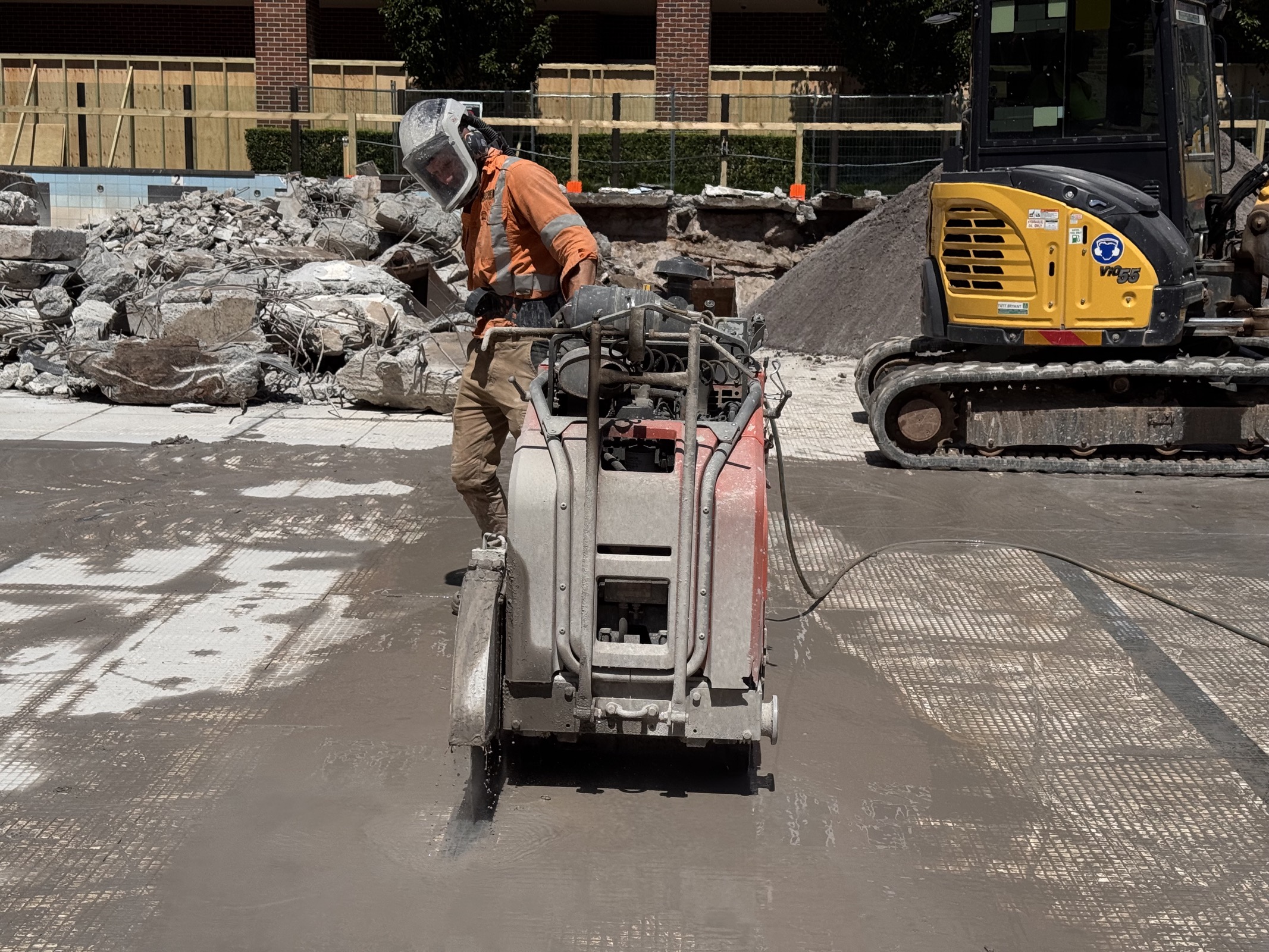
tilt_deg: -8.3
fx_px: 1760
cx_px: 634
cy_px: 476
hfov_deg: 39.7
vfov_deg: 30.3
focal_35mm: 48
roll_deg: -0.8
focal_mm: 6.76
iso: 80
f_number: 1.78
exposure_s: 1/10526
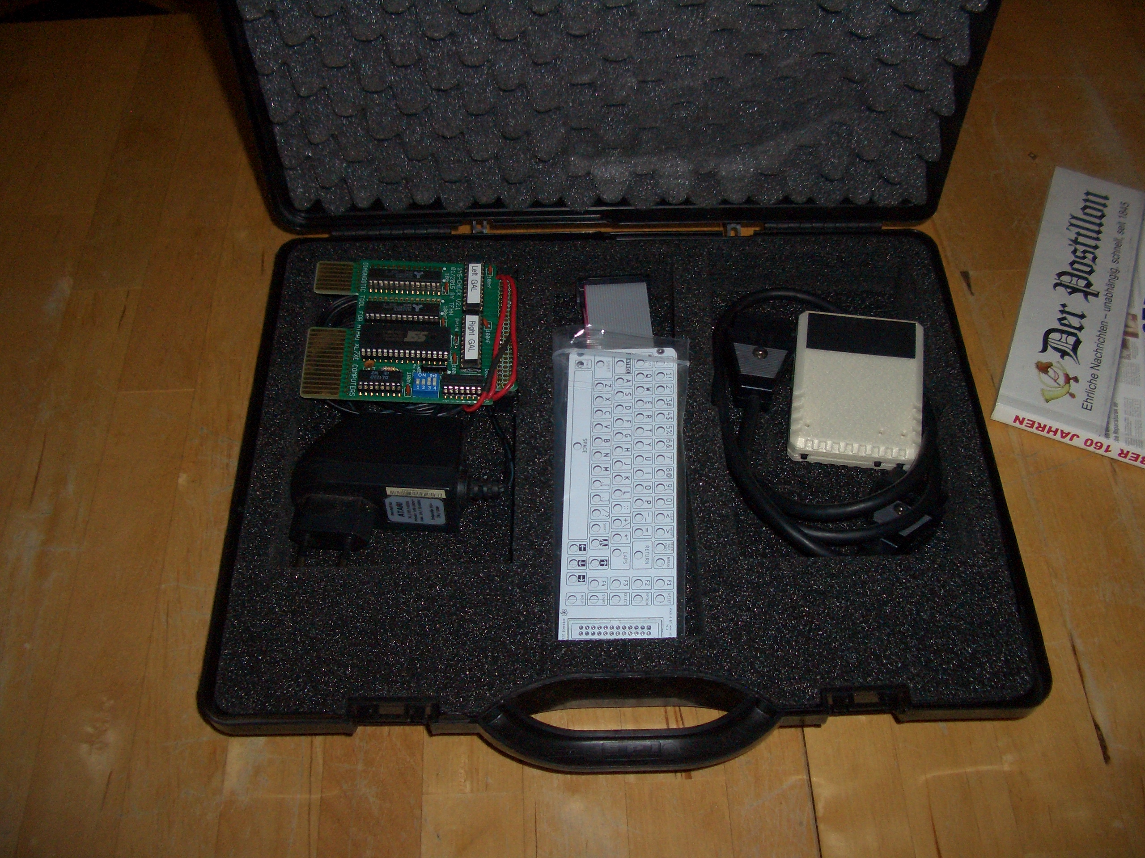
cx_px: 572
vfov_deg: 40.7
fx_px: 1158
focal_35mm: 35
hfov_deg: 52.6
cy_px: 429
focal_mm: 5.8
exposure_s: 1/60
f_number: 2.6
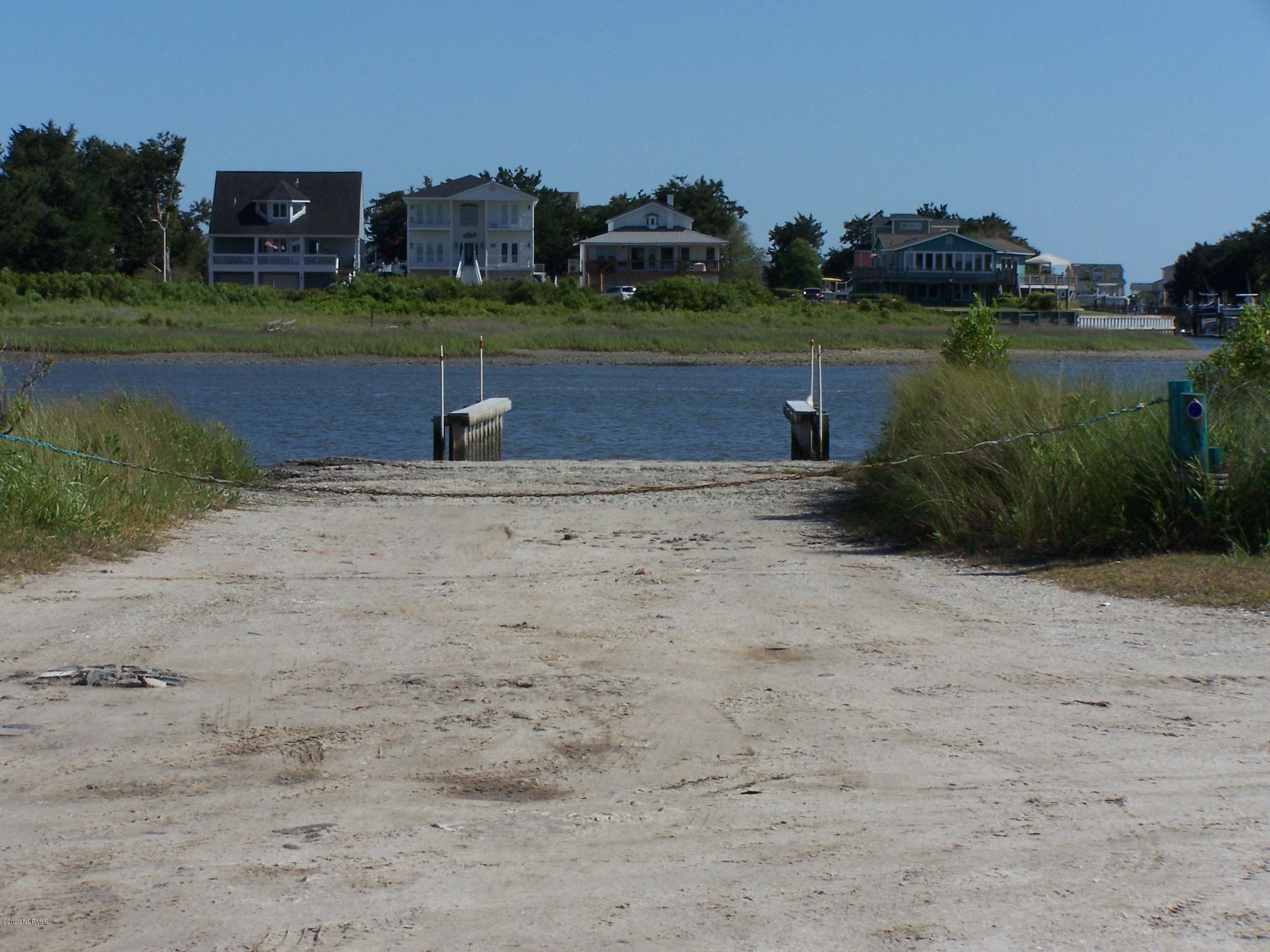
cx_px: 635
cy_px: 476
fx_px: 3449
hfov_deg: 20.9
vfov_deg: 15.7
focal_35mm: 94
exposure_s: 1/750
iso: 80
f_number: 6.3
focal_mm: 15.6
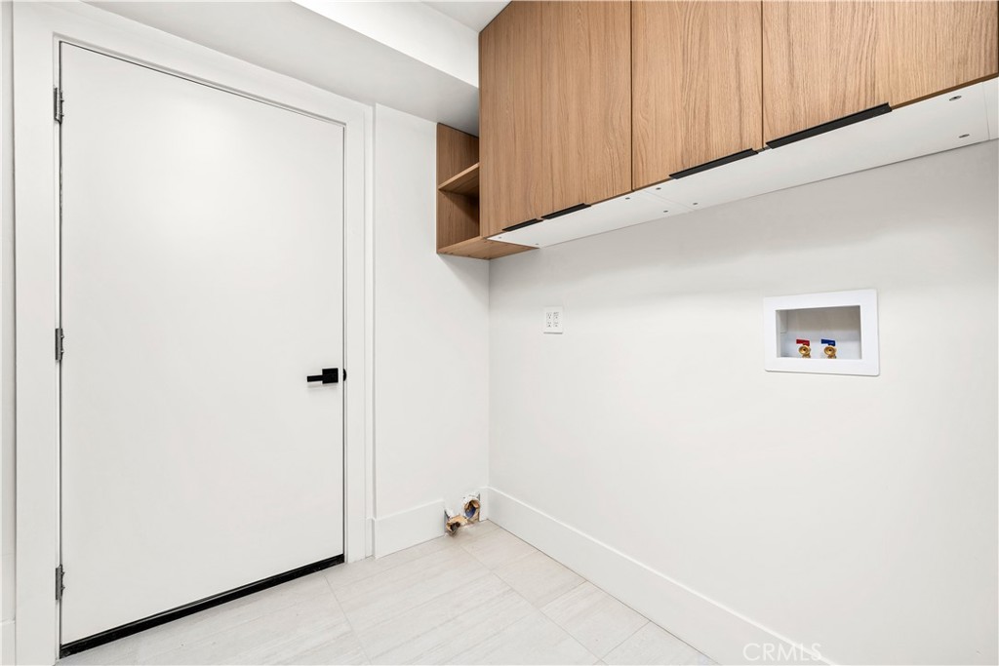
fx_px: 389
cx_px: 500
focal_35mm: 14
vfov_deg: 81.2
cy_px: 333
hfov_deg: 104.2
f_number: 8
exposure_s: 1/6
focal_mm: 14
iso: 160
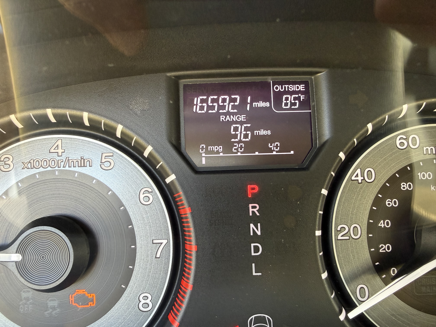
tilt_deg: -17.2
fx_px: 302
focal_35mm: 24
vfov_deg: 56.8
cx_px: 218
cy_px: 164
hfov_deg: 71.6
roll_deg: -2.3
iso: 320
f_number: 2.2
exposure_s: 1/74
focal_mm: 2.22
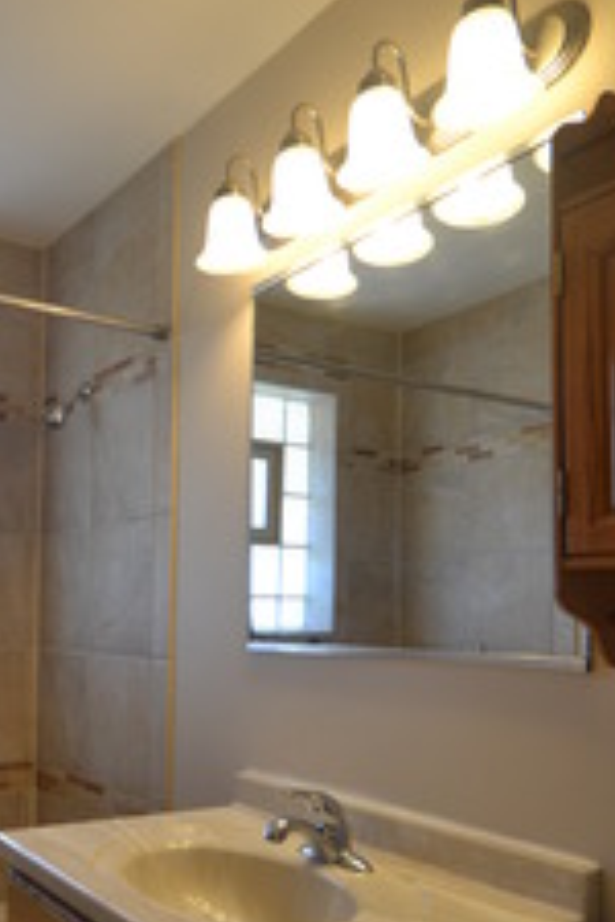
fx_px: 820
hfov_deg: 39.6
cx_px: 127
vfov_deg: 58.2
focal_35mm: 32
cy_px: 561
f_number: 4.5
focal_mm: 10
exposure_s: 1/80
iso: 400
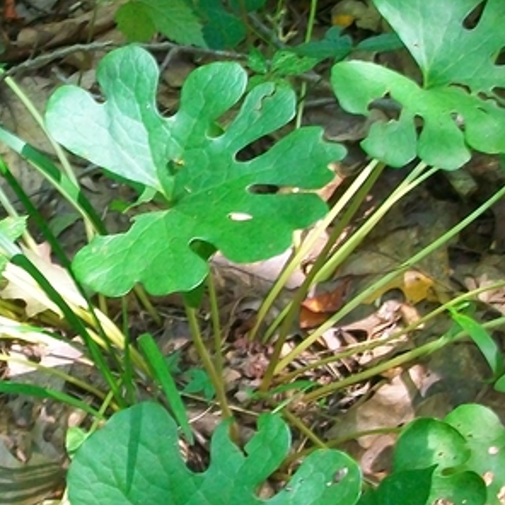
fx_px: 1618
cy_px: 264
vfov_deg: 17.7
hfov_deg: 17.6
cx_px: 97
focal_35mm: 98
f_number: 2.8
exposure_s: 1/15
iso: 160
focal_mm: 5.7
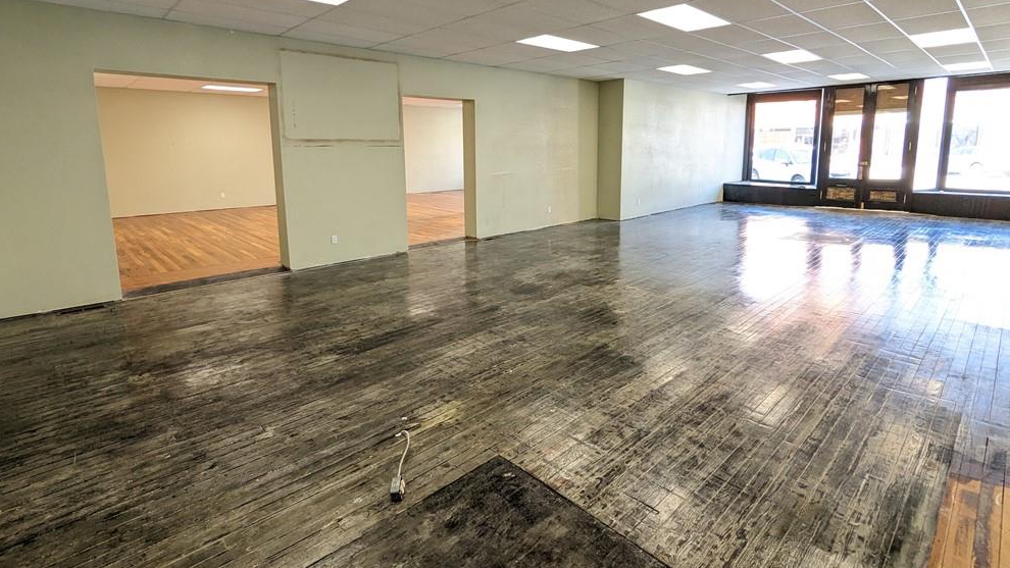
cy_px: 219
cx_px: 501
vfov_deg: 60.4
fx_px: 482
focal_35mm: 18
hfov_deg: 92.7
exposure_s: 1/120
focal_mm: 2.35
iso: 199
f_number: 2.2
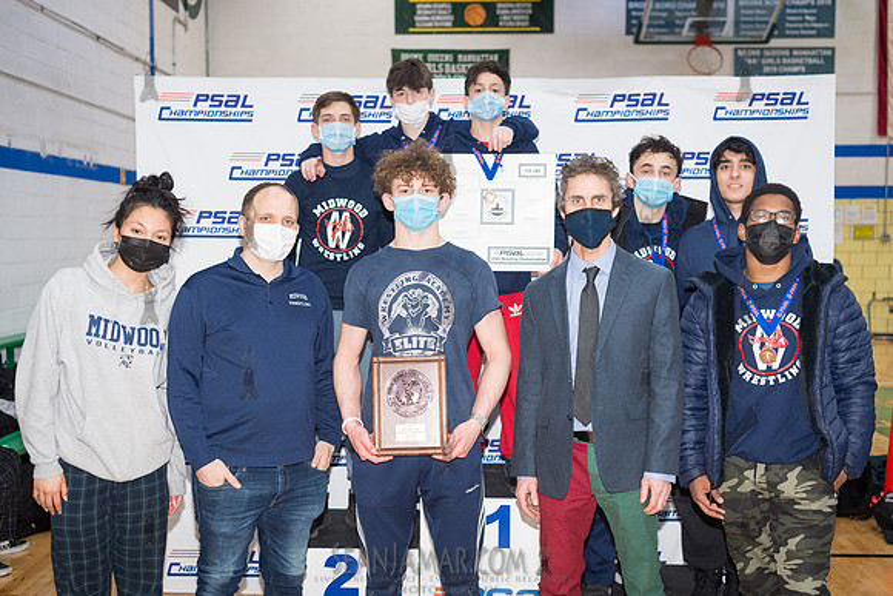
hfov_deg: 45.9
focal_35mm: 43
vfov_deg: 31.5
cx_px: 454
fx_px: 1056
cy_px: 324
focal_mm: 35
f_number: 4
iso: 4000
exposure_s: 1/400
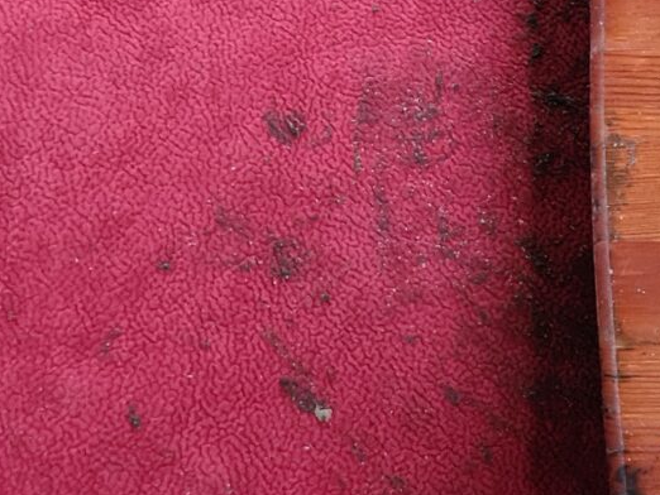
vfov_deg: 14.4
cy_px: 63
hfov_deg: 17.5
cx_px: 958
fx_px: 1946
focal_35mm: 102
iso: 500
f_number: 1.8
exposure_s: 1/50
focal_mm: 5.4
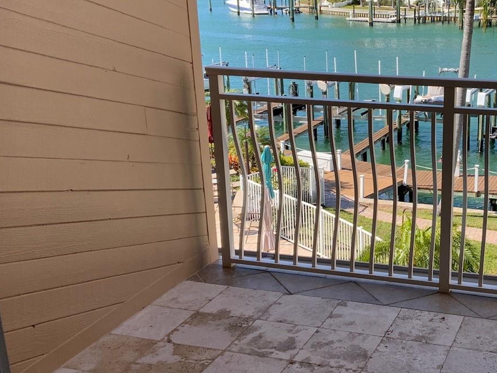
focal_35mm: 52
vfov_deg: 28.0
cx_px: 405
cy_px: 207
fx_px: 747
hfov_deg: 35.5
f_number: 1.8
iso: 16
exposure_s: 1/883
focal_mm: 3
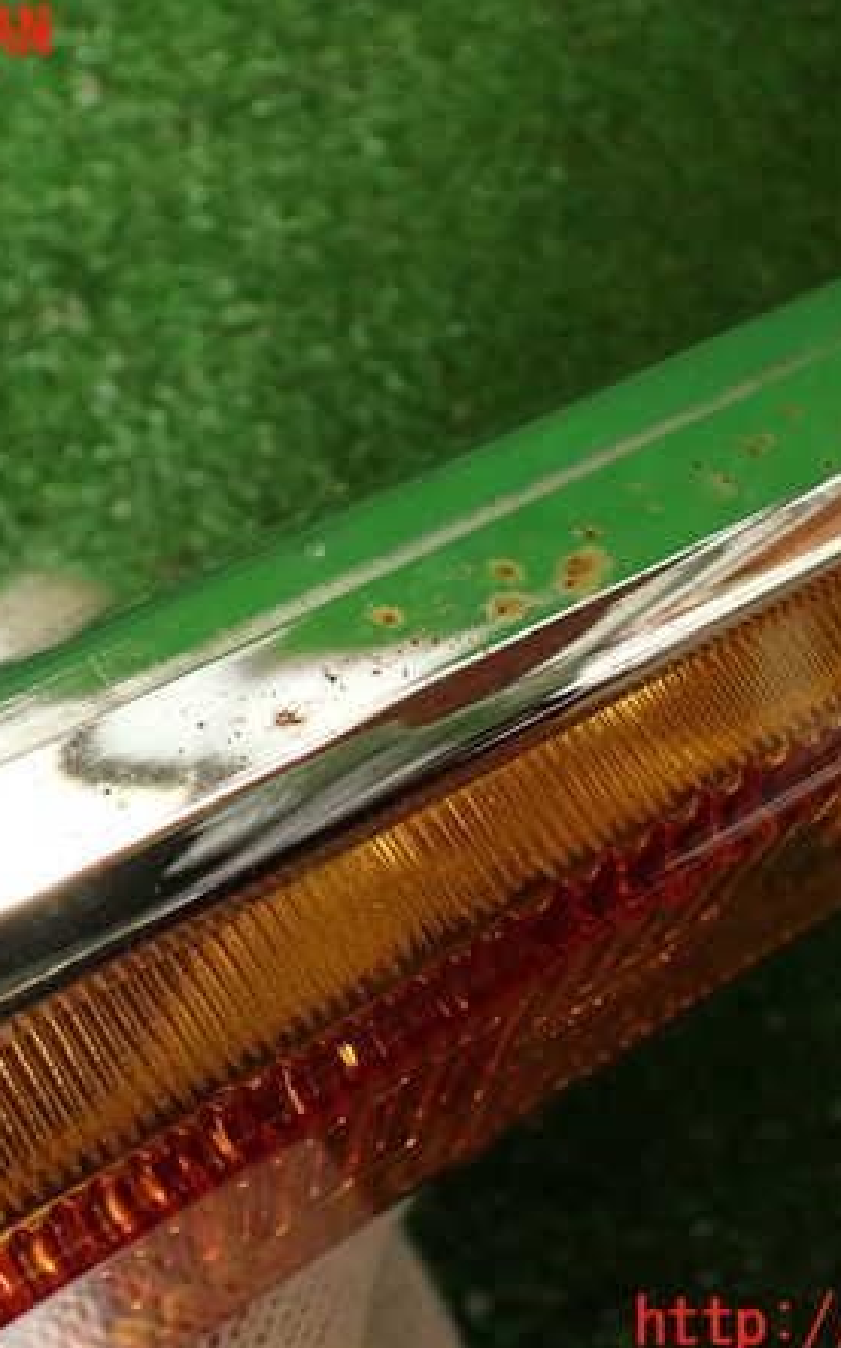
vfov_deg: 46.2
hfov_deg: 29.8
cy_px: 680
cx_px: 410
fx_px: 1579
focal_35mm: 43
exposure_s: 1/60
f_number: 2.3
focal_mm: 5.4
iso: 100
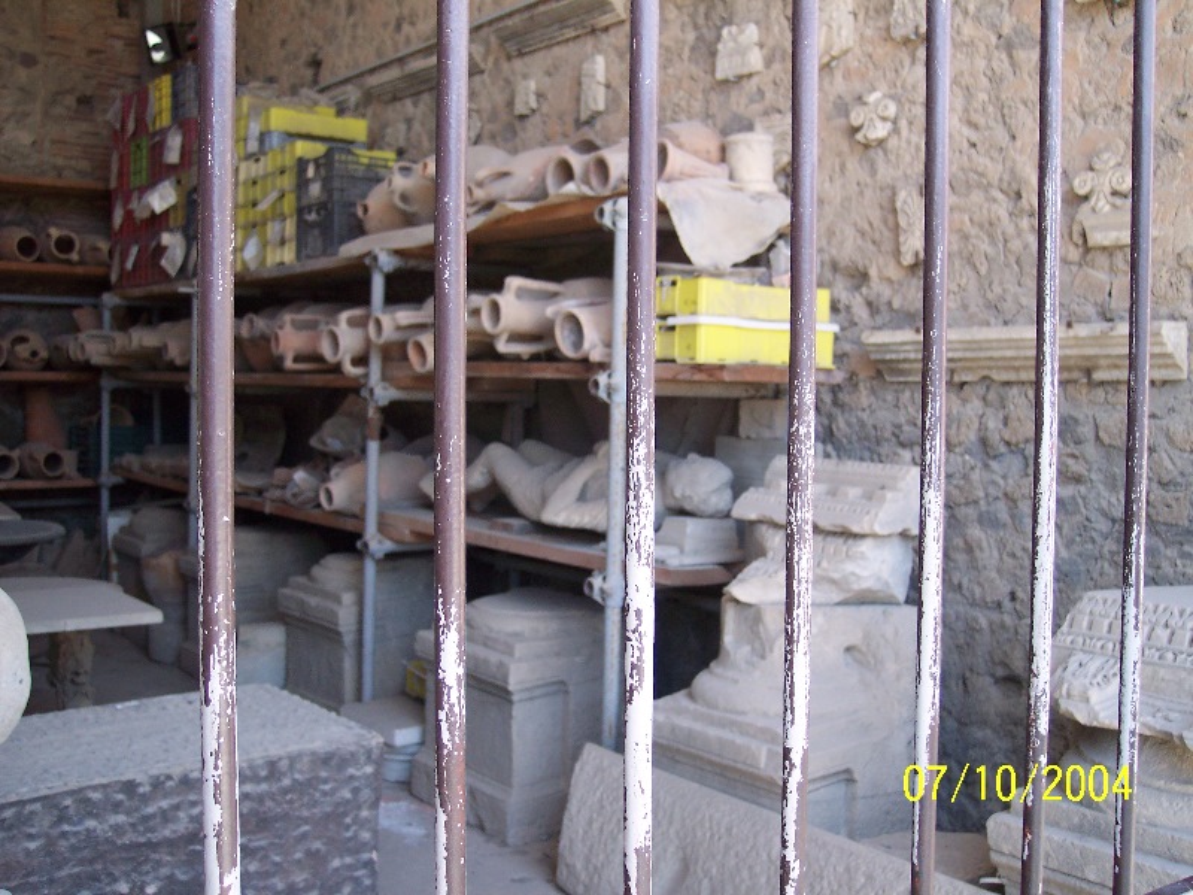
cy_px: 448
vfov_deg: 37.7
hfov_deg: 49.0
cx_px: 596
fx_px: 1310
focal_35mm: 38
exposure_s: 1/90
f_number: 2.8
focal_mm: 8
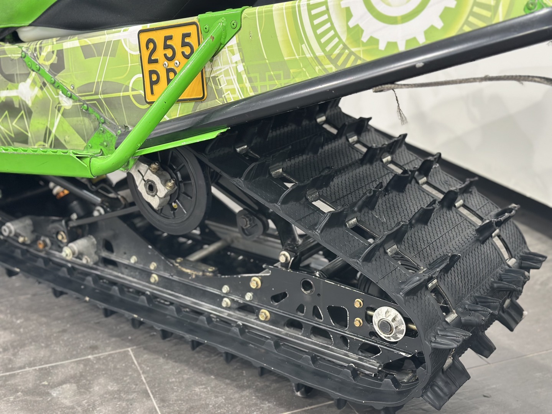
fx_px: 765
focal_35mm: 48
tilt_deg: -20.1
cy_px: 207
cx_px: 276
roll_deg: +0.1
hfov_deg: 39.7
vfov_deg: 30.3
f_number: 1.78
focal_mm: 6.86
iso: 125
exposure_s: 1/50
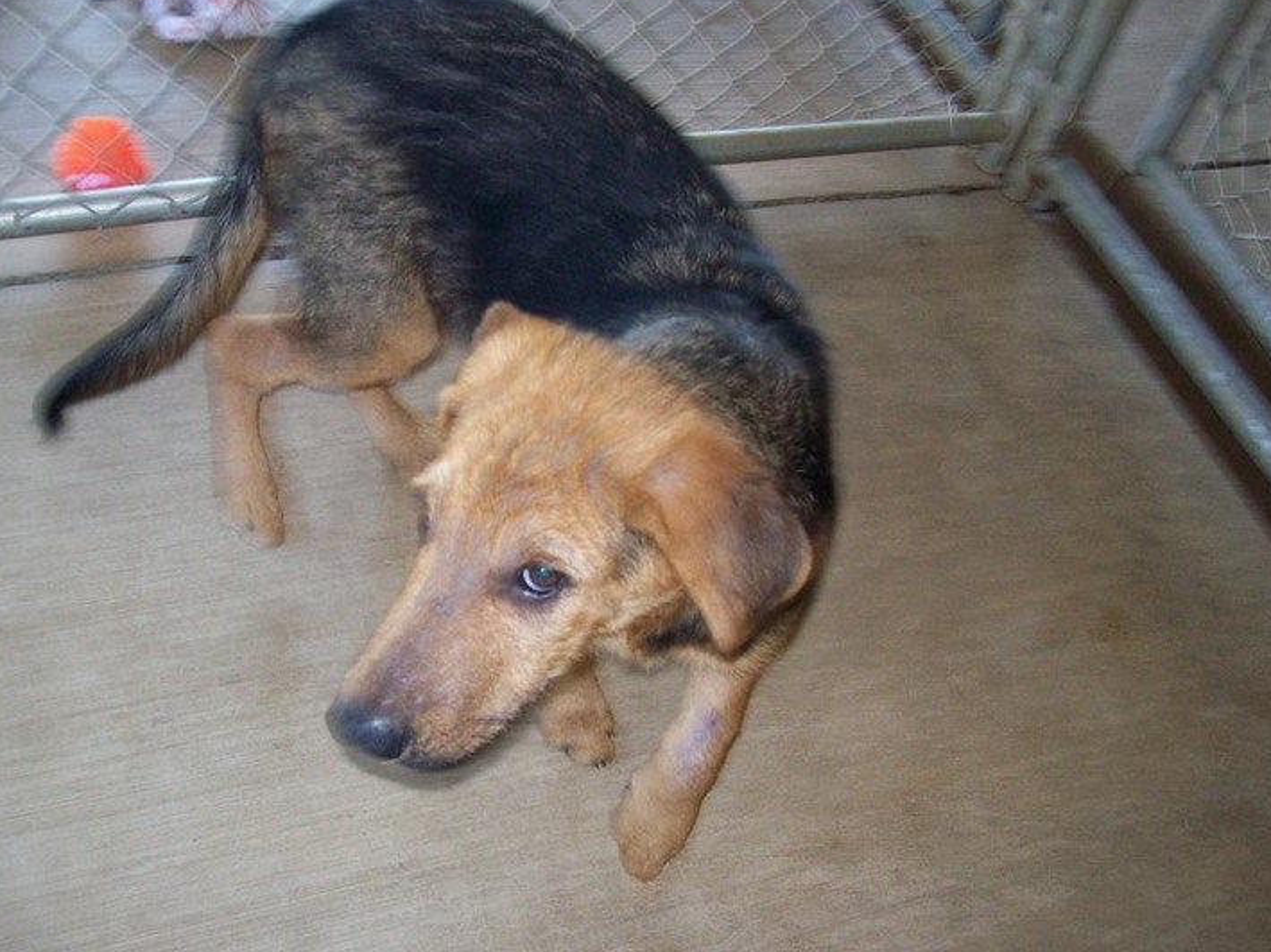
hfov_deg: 47.9
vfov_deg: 36.8
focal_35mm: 39
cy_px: 463
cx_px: 617
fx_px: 1431
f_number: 2.7
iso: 200
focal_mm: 6
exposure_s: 1/64
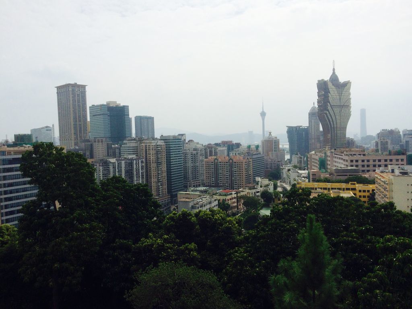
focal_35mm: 29
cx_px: 206
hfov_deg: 61.7
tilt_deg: -4.4
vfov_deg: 48.2
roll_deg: +1.3
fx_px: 345
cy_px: 154
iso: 32
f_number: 2.2
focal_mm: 4.15
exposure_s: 1/6849
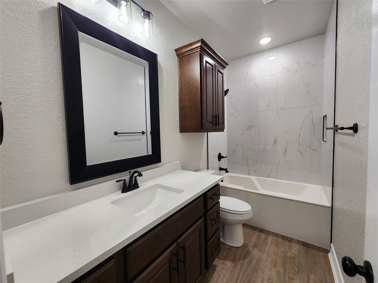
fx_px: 142
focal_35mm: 13
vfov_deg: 89.9
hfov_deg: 106.2
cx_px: 189
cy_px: 142
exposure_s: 1/60
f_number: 2.2
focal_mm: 2.2
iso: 125
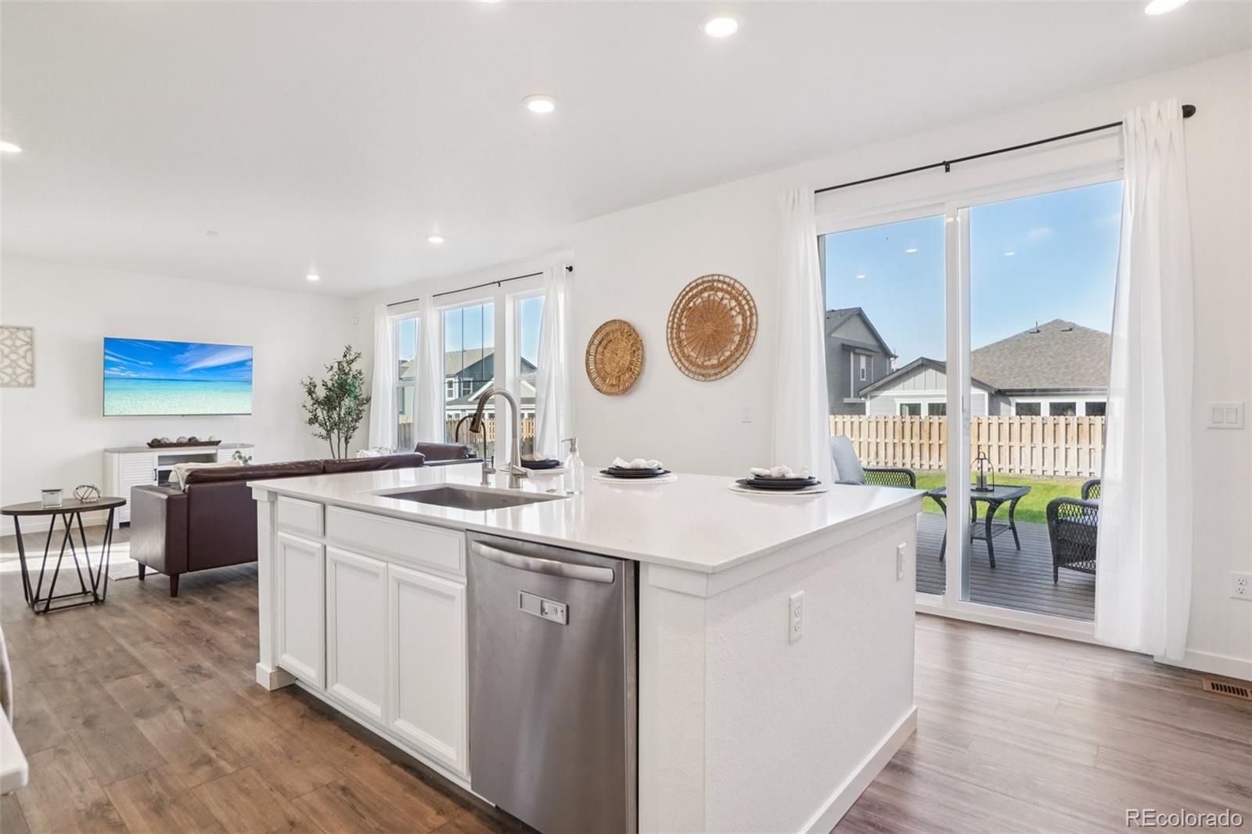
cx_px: 626
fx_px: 626
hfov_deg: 90.0
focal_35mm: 18
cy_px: 417
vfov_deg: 67.4
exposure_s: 1/30
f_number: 9
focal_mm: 12
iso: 200
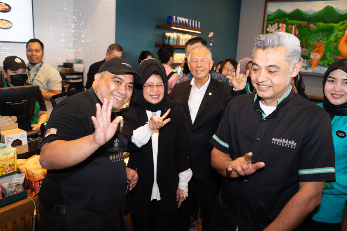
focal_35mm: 28
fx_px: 270
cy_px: 116
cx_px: 174
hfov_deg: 65.5
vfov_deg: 46.4
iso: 1600
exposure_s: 1/125
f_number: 4
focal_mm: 28
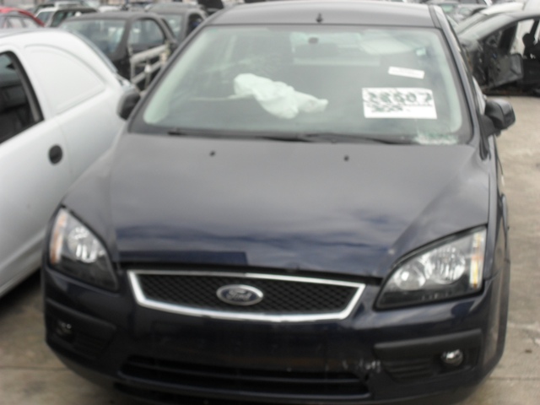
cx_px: 270
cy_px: 202
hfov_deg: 33.8
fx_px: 889
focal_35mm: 57
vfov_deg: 25.7
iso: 100
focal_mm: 10.1
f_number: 4.3
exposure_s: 1/350
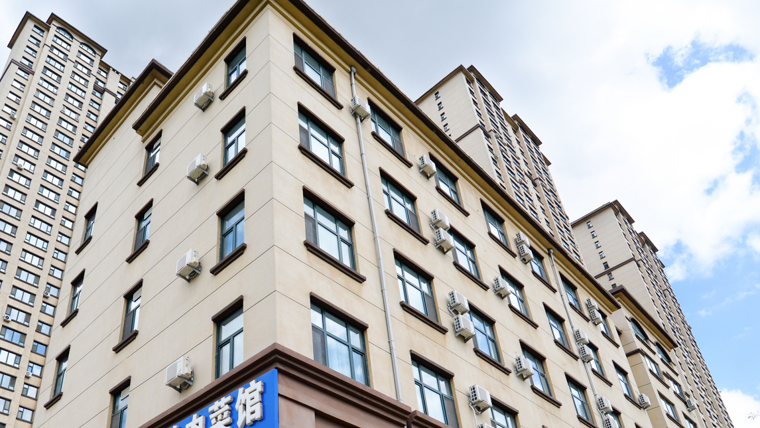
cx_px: 271
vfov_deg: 38.4
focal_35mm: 29
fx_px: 584
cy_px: 353
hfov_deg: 64.8
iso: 100
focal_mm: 18
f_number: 8
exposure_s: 1/250
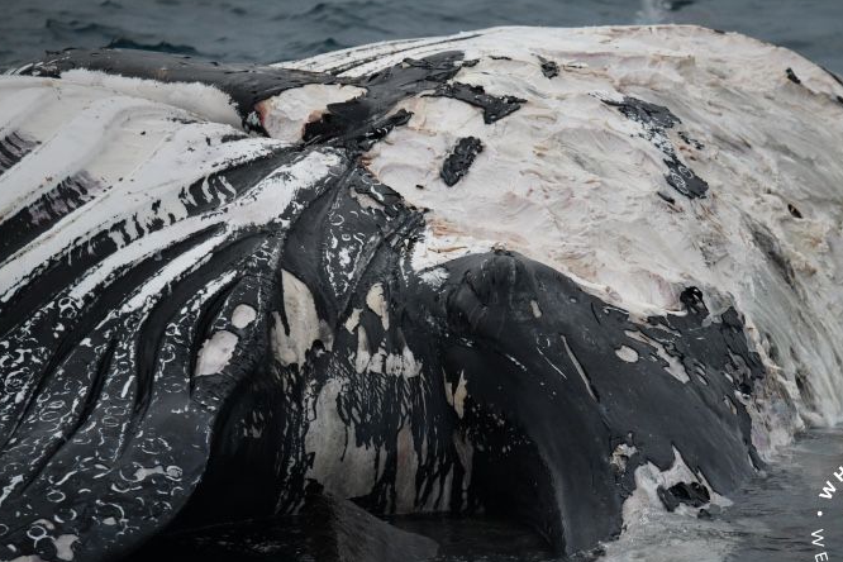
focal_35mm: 721
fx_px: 16882
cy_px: 285
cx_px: 487
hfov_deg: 2.9
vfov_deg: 1.9
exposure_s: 1/8000
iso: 3600
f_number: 6.3
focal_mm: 600
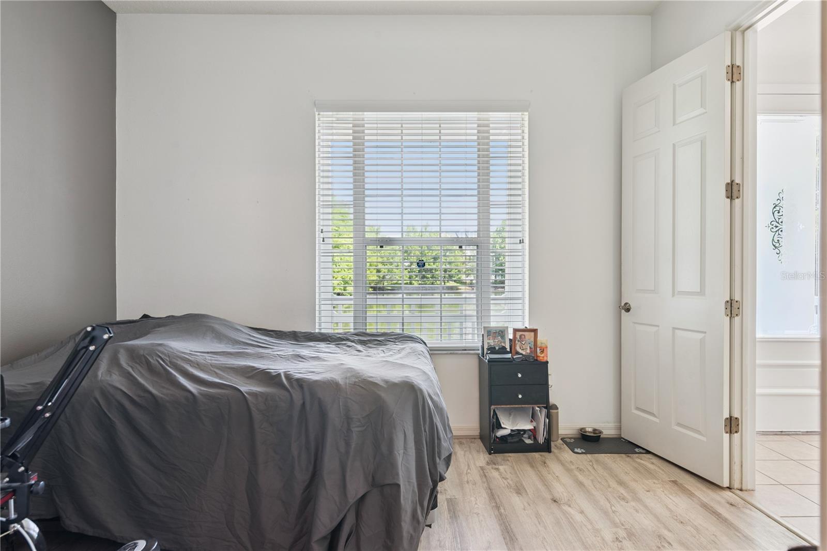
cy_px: 276
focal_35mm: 21
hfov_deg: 81.2
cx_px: 414
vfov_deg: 59.5
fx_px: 482
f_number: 9
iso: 250
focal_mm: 21
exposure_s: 1/15
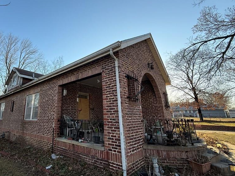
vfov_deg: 68.6
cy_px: 83
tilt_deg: +16.8
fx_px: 129
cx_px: 87
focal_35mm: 19
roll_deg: -0.1
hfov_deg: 83.0
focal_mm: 2.22
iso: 64
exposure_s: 1/436
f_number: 2.2
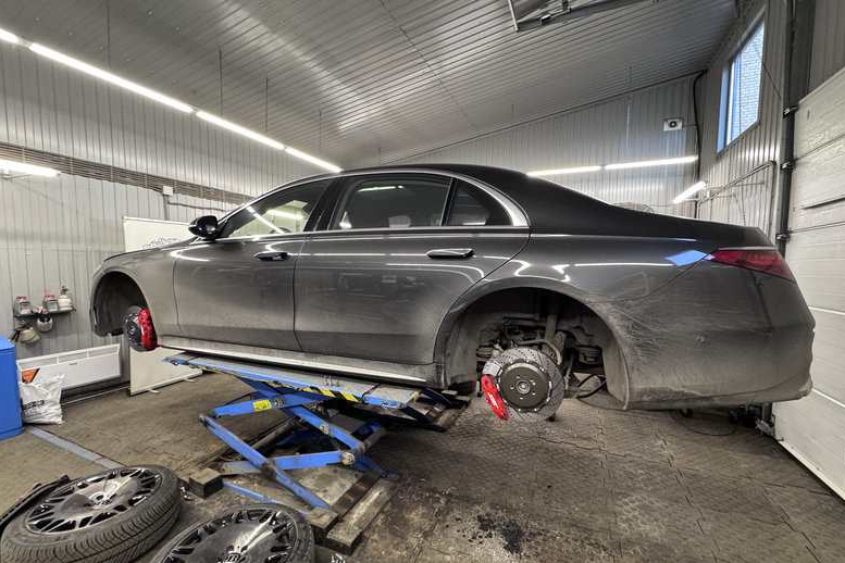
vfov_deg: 77.3
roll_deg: -0.6
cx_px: 433
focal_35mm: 15
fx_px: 352
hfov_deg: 100.4
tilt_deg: -4.1
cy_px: 291
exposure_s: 1/50
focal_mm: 2.22
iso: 500
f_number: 2.2
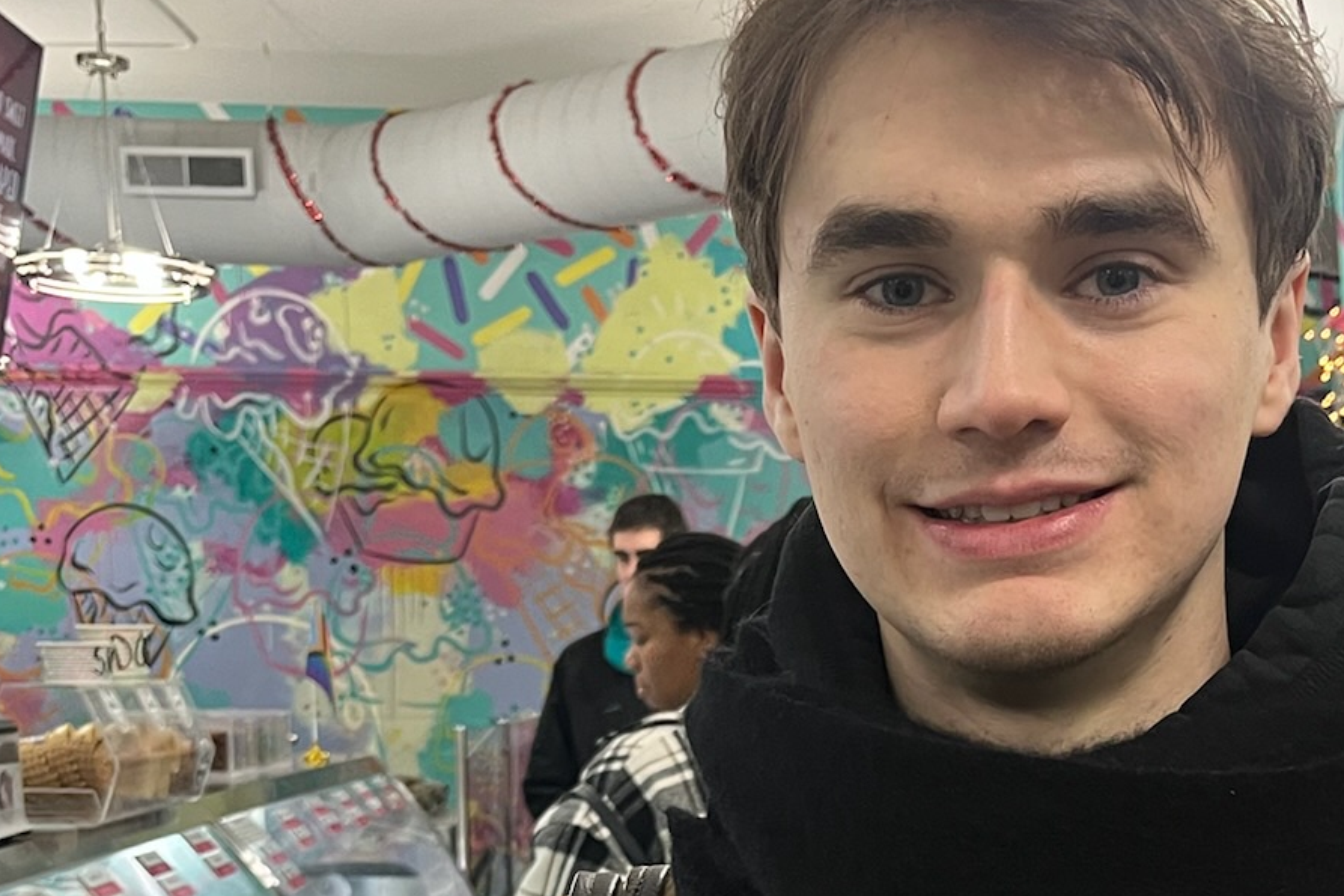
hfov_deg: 32.2
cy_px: 1098
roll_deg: -0.9
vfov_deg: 20.4
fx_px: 2314
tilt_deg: -10.9
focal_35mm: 62
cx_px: 883
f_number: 1.6
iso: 200
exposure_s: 1/60
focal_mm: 5.1
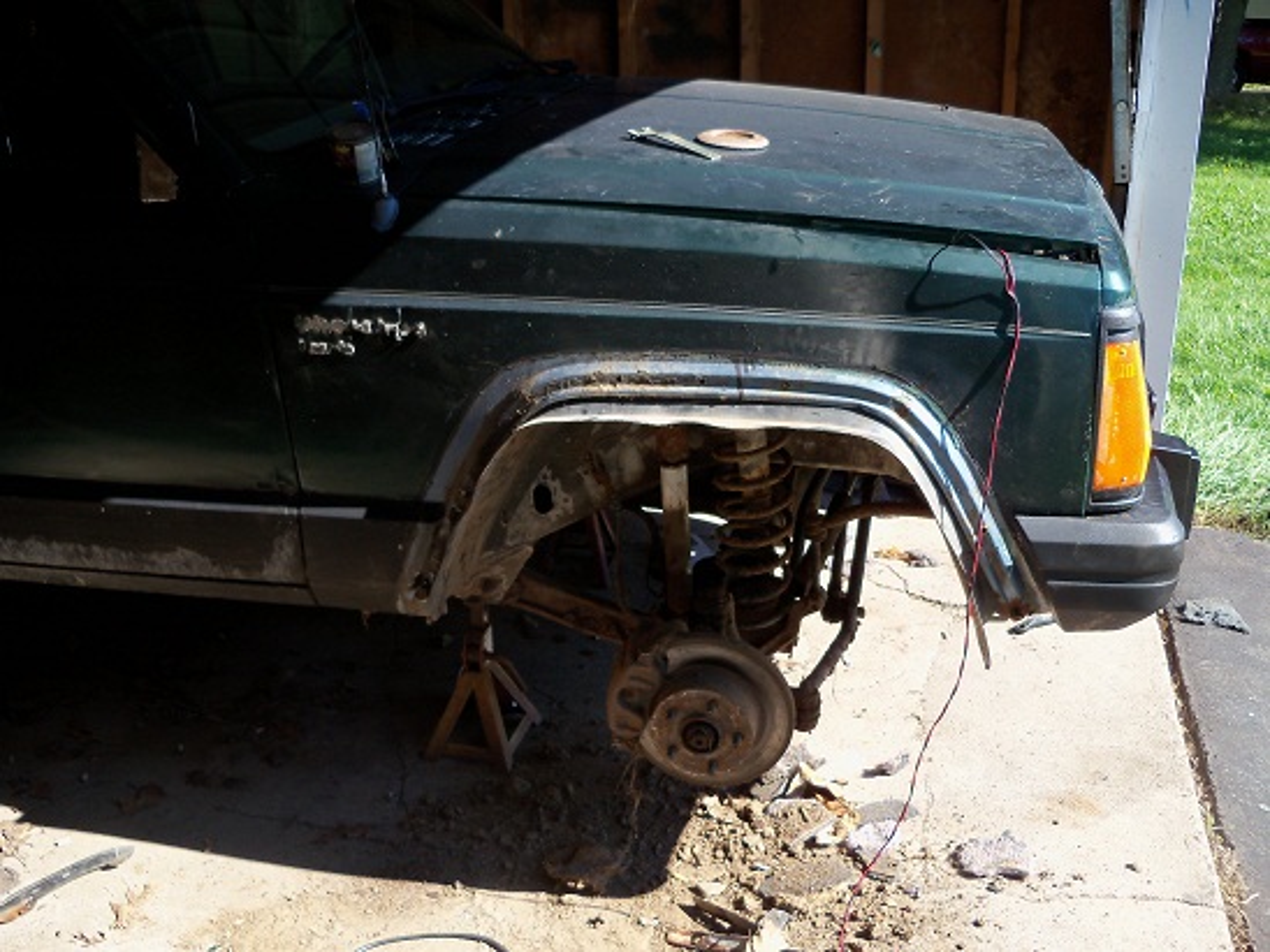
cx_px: 635
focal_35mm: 35
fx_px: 1284
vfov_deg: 40.7
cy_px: 476
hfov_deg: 52.6
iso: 80
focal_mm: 6.2
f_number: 3.5
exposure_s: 1/200
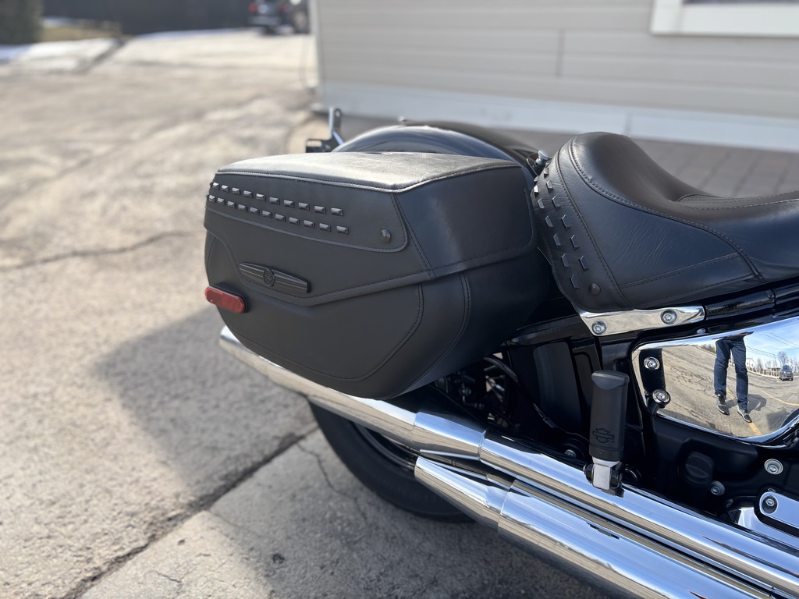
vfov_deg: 53.1
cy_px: 300
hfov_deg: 67.3
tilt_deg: -27.6
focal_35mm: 26
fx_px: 600
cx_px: 400
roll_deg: +2.3
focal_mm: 5.96
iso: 50
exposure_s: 1/837
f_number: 1.6
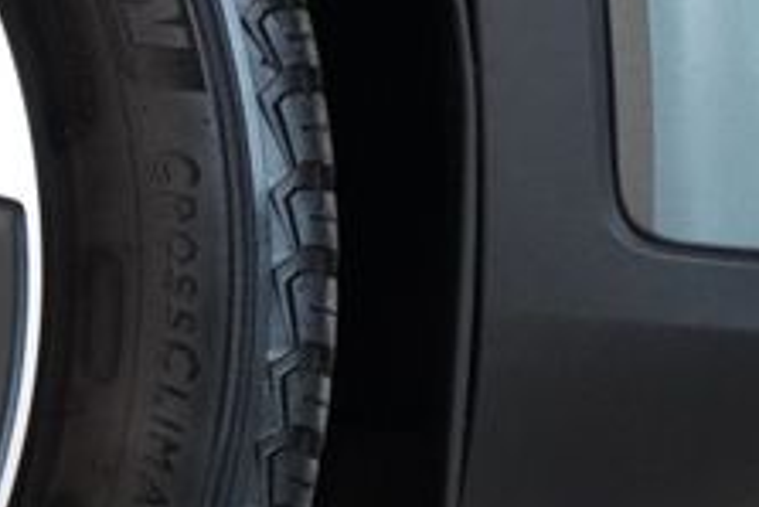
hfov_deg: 6.4
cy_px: 288
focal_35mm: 312
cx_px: -752
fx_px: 6582
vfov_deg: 4.4
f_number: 5.6
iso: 6400
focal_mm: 68
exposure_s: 1/160
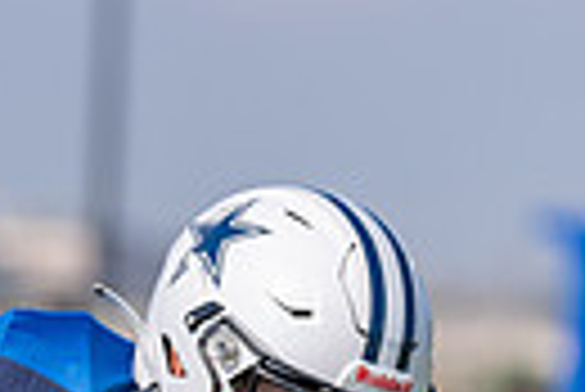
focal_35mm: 593
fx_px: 9647
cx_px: 198
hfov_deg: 3.5
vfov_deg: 2.3
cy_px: 642
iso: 100
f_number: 2.8
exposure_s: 1/2000
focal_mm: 133
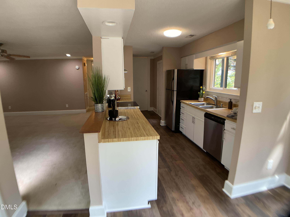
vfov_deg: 48.2
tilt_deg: -11.0
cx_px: 145
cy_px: 108
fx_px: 243
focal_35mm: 29
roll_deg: -0.1
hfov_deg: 61.7
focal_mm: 3
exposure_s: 1/60
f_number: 1.8
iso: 50
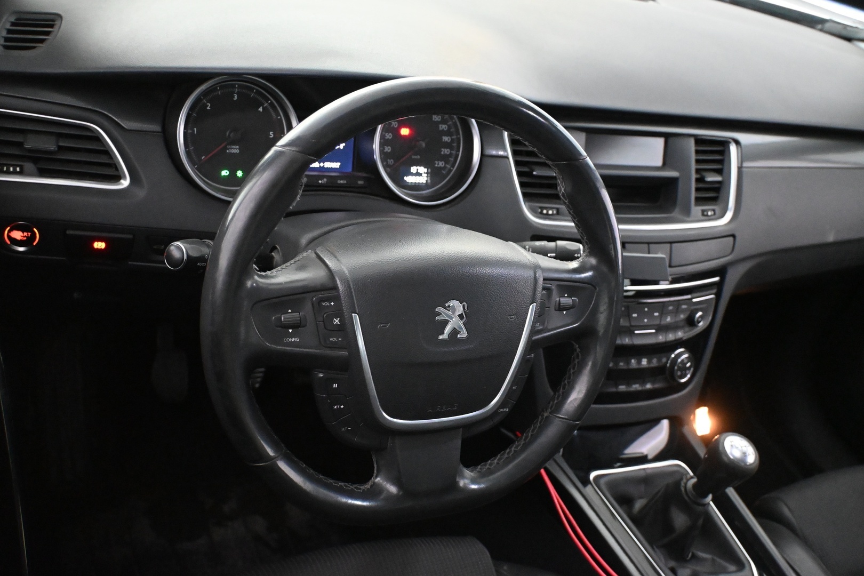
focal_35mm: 38
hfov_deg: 51.3
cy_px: 288
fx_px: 900
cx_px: 432
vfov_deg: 35.5
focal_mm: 25
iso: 8000
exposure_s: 1/60
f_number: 4.2
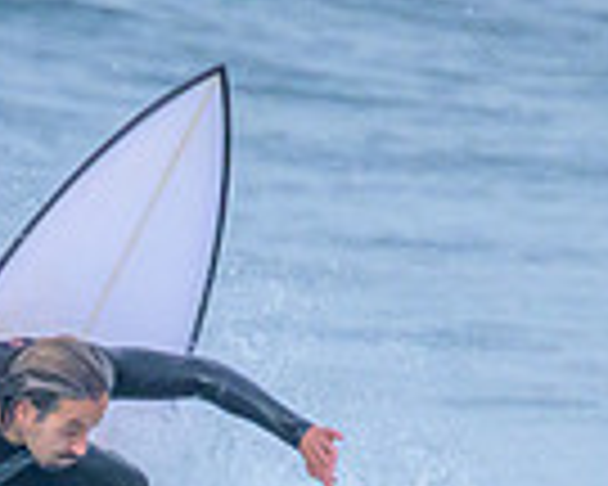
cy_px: 812
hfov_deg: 0.5
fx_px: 70124
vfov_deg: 0.4
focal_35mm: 3897
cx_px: 131
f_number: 11
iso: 1600
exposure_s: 1/2000
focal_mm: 800
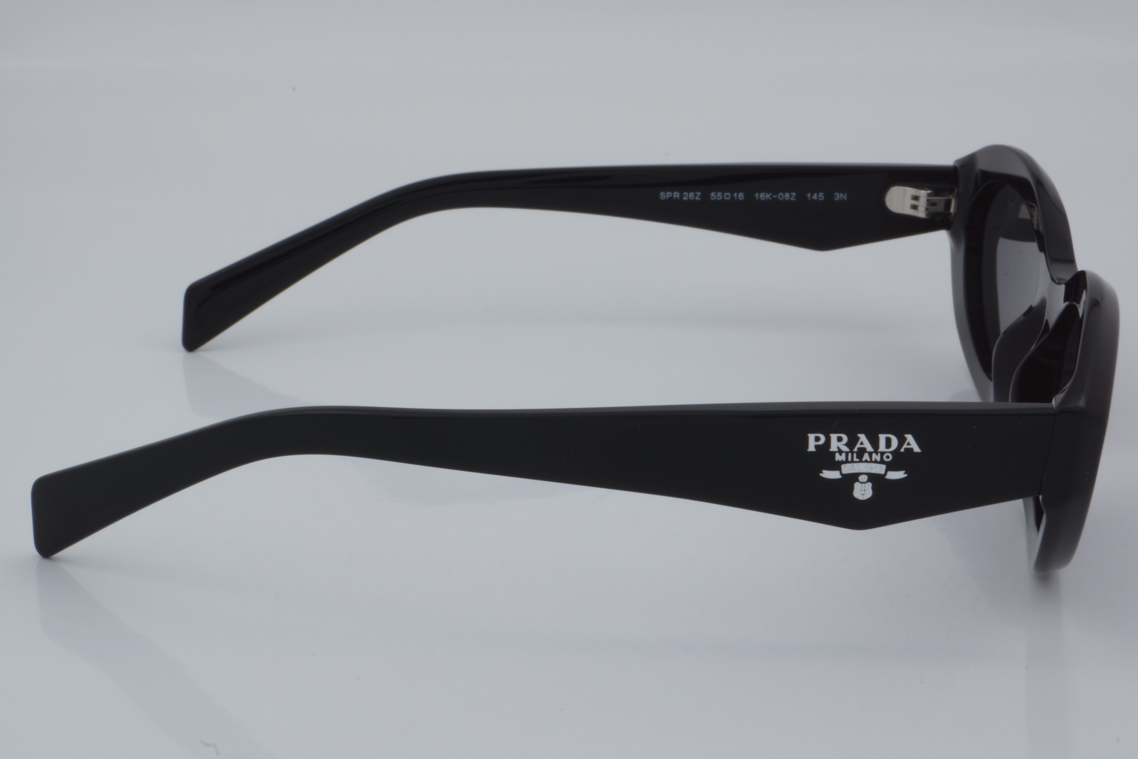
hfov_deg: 27.0
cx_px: 569
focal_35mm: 75
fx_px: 2371
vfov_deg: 18.2
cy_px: 380
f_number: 32
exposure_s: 1/4
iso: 100
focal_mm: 50
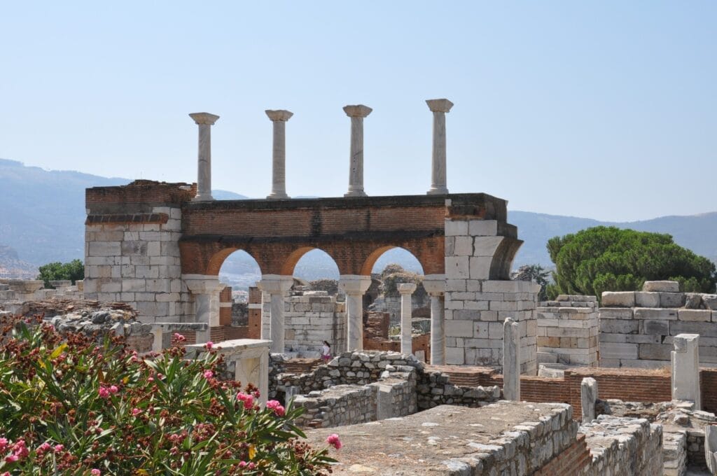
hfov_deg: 37.9
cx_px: 358
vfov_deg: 25.7
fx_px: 1044
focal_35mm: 52
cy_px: 238
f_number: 13
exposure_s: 1/160
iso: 200
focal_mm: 35
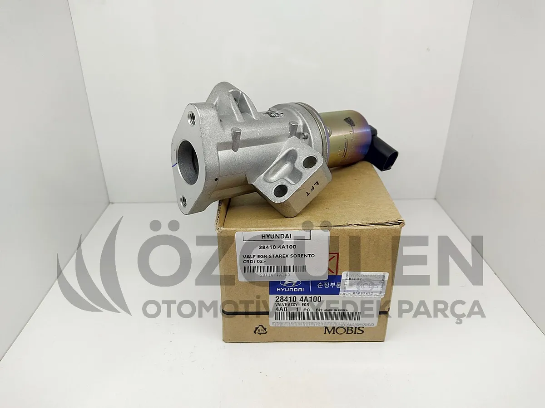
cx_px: 272
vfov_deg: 53.1
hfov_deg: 67.3
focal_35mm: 26
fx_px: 409
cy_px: 204
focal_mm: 4.74
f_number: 1.79
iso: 108
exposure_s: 1/60
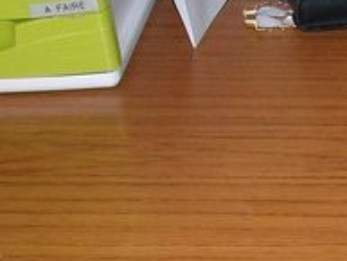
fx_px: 1665
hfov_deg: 11.0
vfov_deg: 8.6
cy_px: 477
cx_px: 640
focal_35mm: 166
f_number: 2.9
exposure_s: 1/40
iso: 125
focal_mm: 5.7
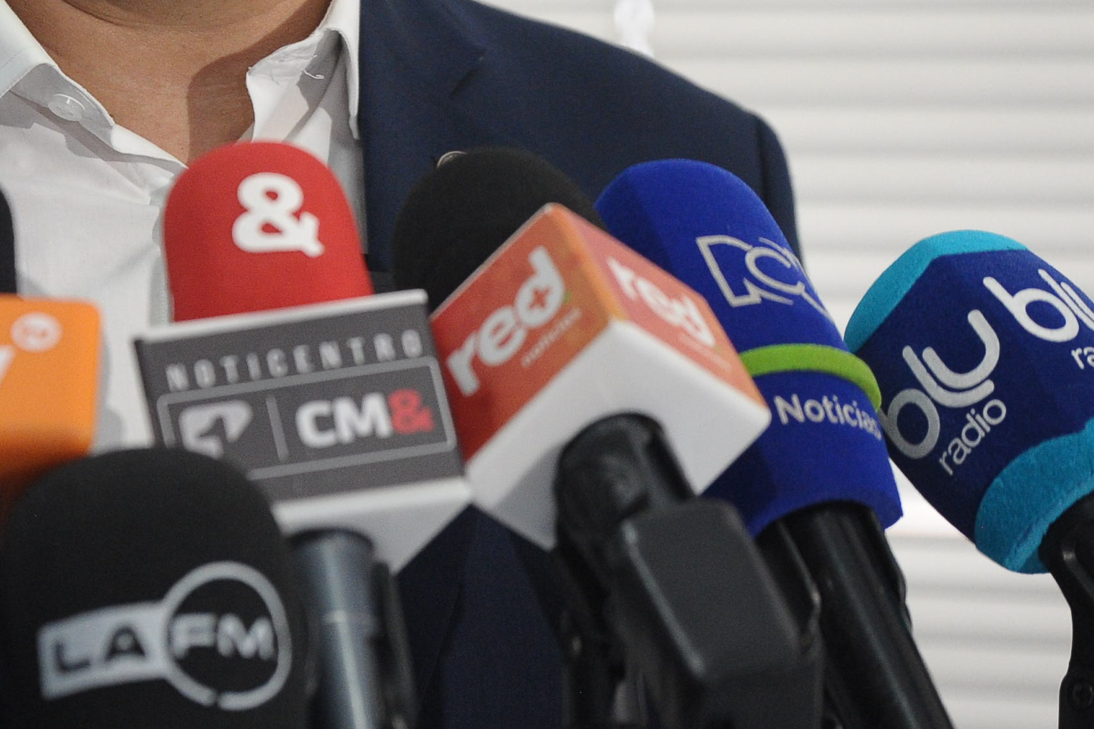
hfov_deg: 5.1
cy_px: 26
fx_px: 12246
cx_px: 121
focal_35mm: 403
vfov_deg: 3.4
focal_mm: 160
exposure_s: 1/500
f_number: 2.8
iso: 3200
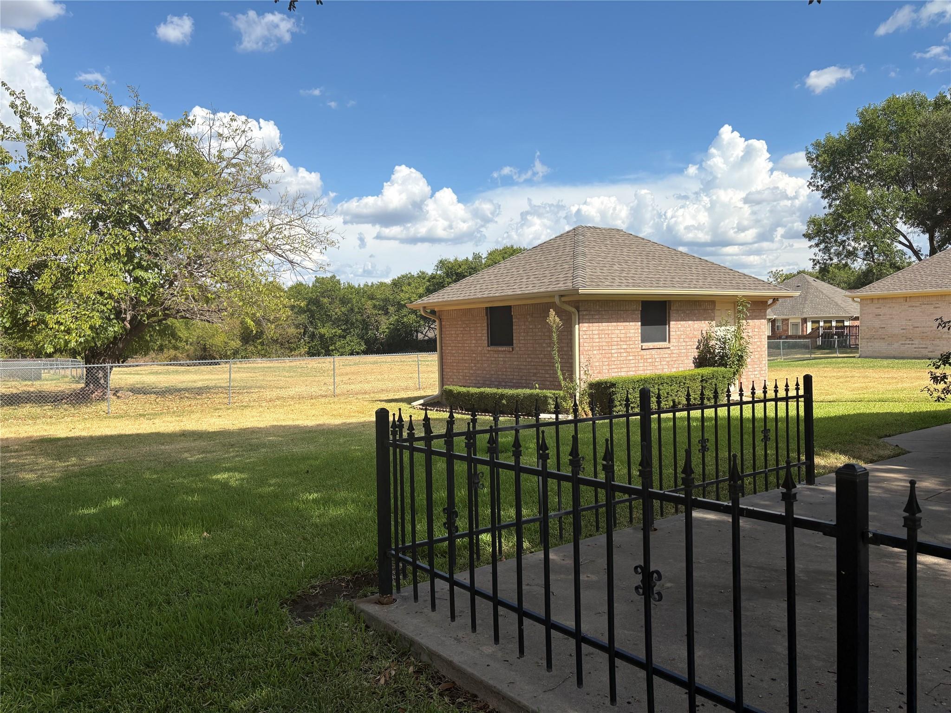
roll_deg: +2.0
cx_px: 476
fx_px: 714
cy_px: 356
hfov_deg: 67.3
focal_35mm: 26
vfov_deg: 53.1
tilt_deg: -1.4
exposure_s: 1/3279
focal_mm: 5.96
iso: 50
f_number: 1.6
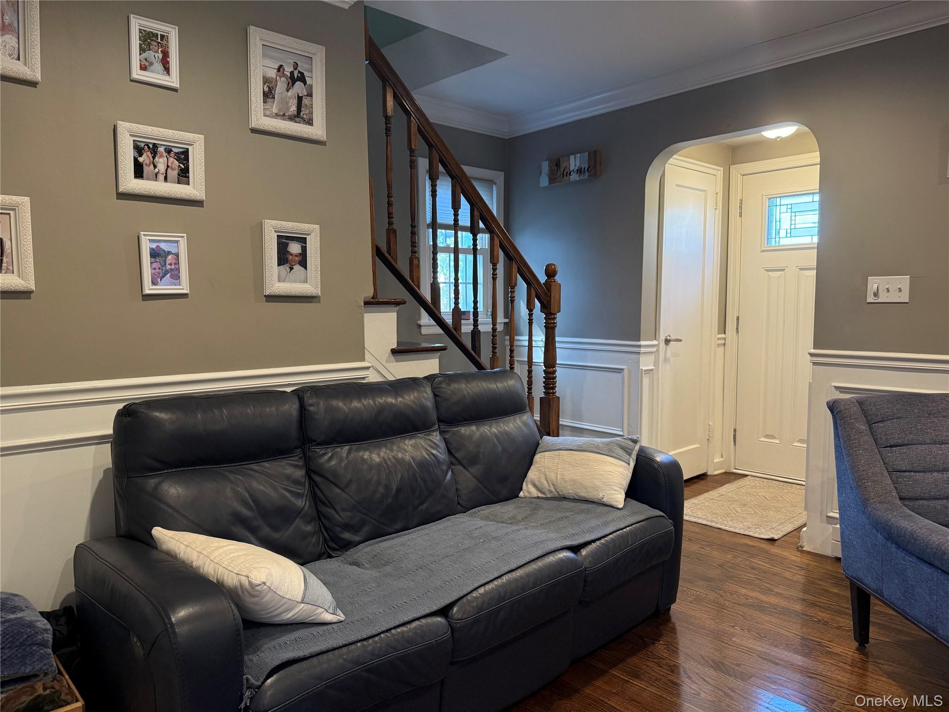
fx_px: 658
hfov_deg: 71.6
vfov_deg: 56.8
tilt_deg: -5.6
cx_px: 474
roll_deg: -0.2
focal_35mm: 24
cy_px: 356
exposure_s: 1/60
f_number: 1.78
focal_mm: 6.76
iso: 200
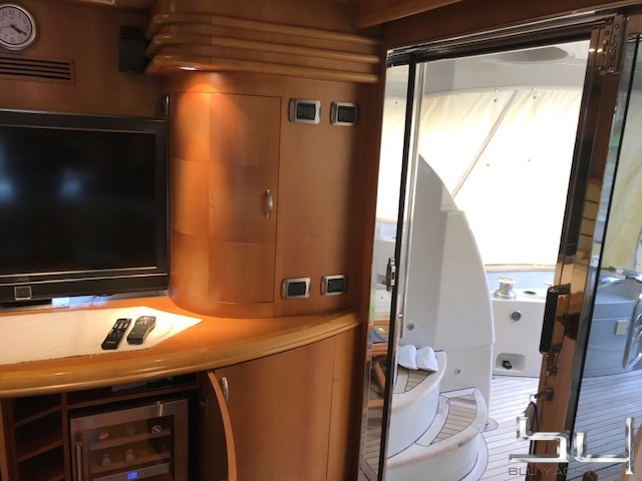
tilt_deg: -12.9
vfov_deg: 49.7
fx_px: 519
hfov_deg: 63.4
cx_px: 321
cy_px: 240
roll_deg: -3.8
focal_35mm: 28
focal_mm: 3.99
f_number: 1.8
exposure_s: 1/50
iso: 25
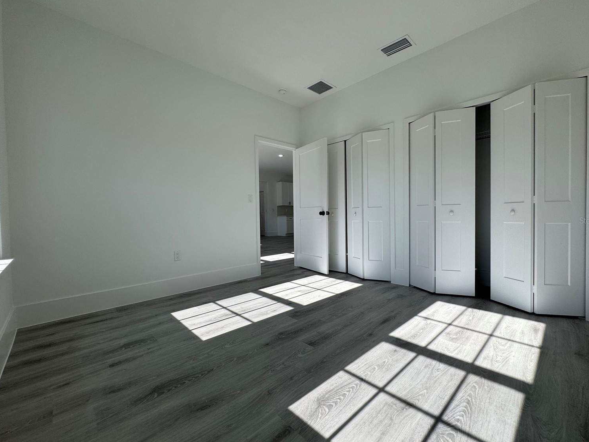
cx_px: 301
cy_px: 220
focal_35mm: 15
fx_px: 255
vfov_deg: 81.8
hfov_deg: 98.2
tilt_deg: -1.3
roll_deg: +0.6
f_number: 2.2
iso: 40
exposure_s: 1/515
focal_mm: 2.22
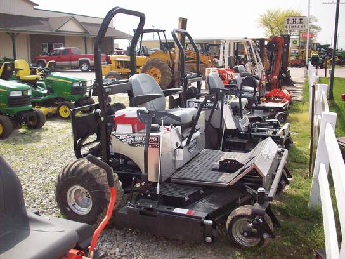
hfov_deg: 50.1
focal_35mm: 37
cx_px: 172
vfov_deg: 38.7
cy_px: 130
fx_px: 369
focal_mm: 6.2
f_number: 5.6
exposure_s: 1/676
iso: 200
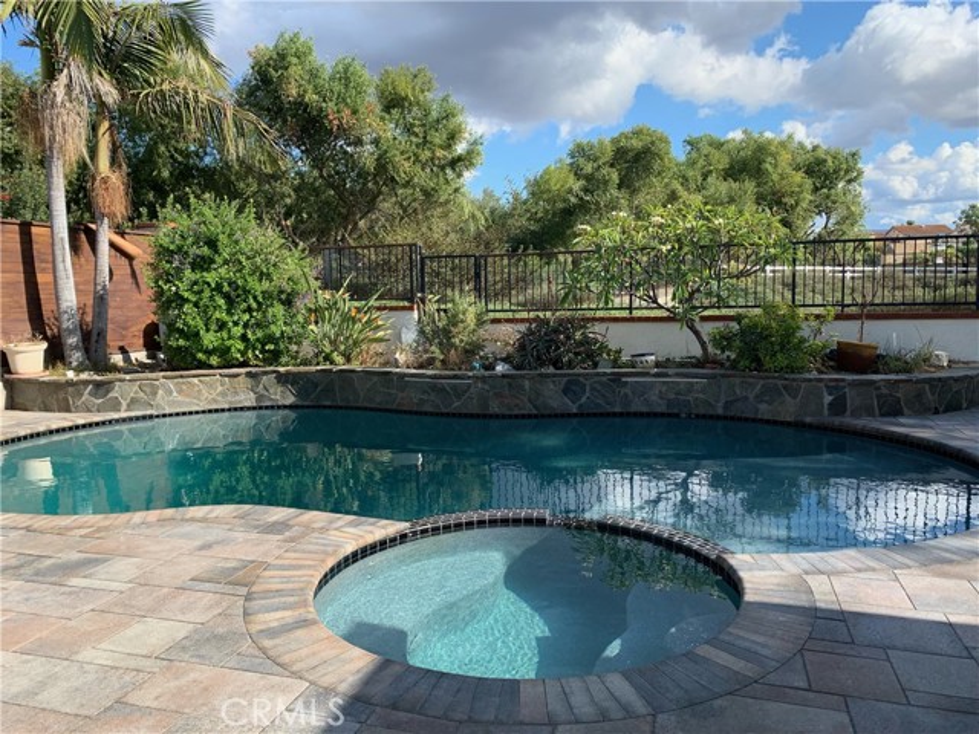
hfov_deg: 67.3
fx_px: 735
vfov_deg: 53.1
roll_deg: +1.3
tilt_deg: -5.8
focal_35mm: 26
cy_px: 367
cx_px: 490
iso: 25
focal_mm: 4.25
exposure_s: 1/1065
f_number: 1.8
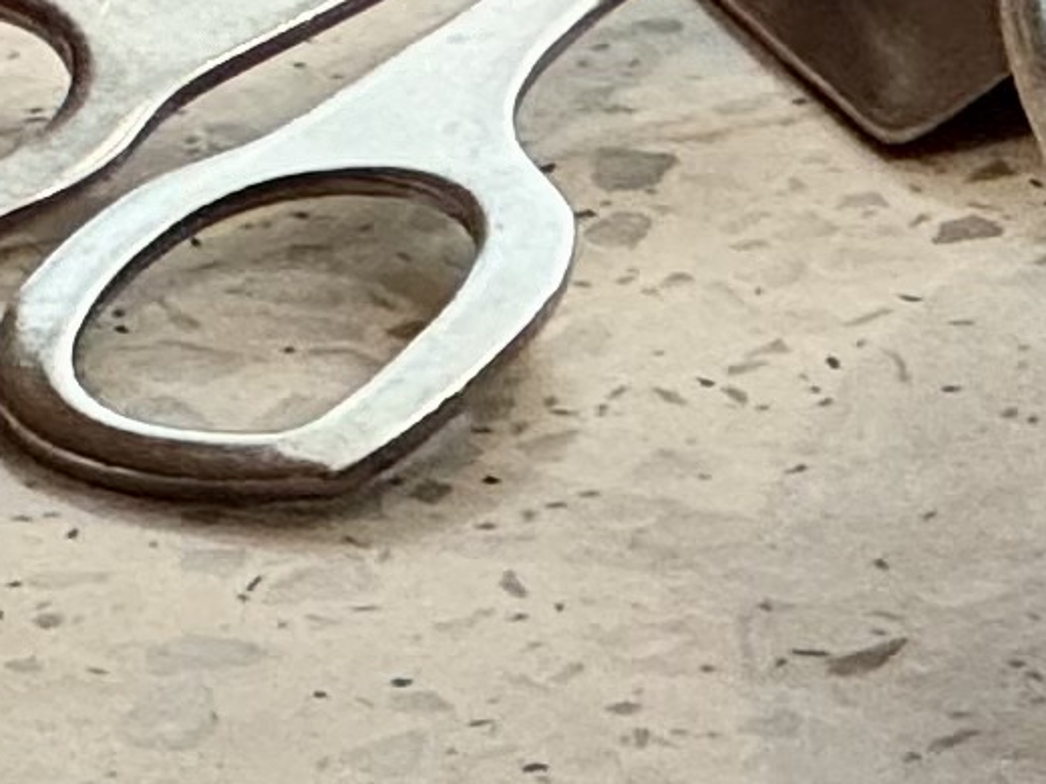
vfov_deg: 2.4
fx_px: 18040
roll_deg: +0.4
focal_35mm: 597
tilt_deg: -16.7
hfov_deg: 3.3
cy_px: -2191
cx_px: 1147
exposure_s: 1/50
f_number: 2.8
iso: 160
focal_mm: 9
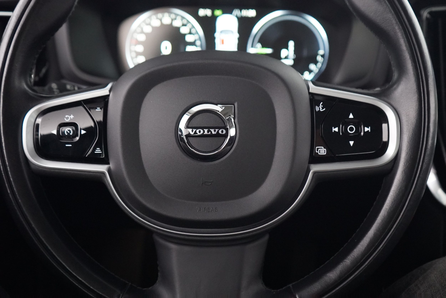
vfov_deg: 31.9
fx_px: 520
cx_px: 223
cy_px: 149
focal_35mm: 42
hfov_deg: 46.4
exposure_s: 1/50
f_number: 3.5
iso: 12800
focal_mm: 28
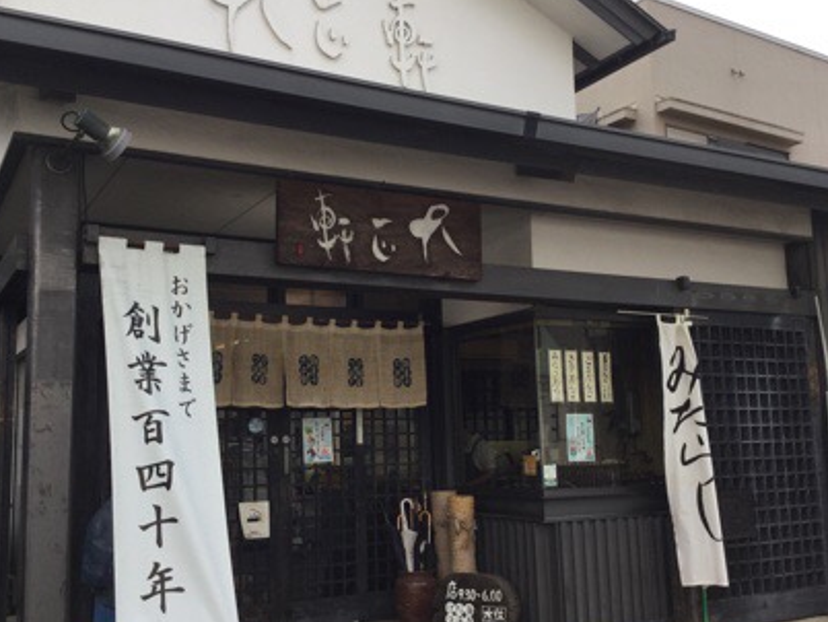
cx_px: 369
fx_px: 886
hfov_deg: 50.0
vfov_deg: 38.7
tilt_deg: +7.2
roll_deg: -0.8
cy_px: 323
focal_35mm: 37
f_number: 2.4
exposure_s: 1/356
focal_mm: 3.3
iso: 25
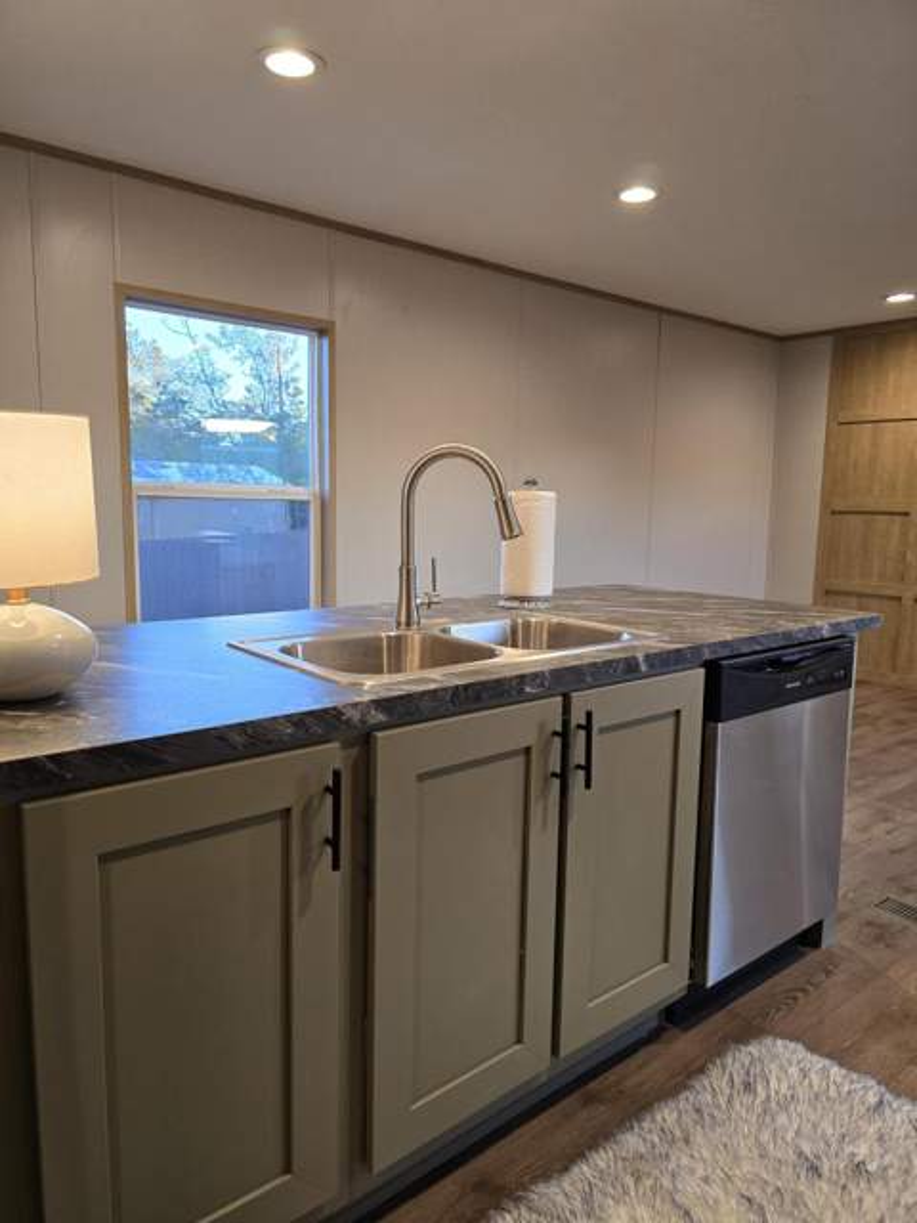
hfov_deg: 58.9
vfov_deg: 73.9
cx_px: 458
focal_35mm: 23
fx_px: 812
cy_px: 612
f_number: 1.7
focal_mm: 6.3
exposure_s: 1/120
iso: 160
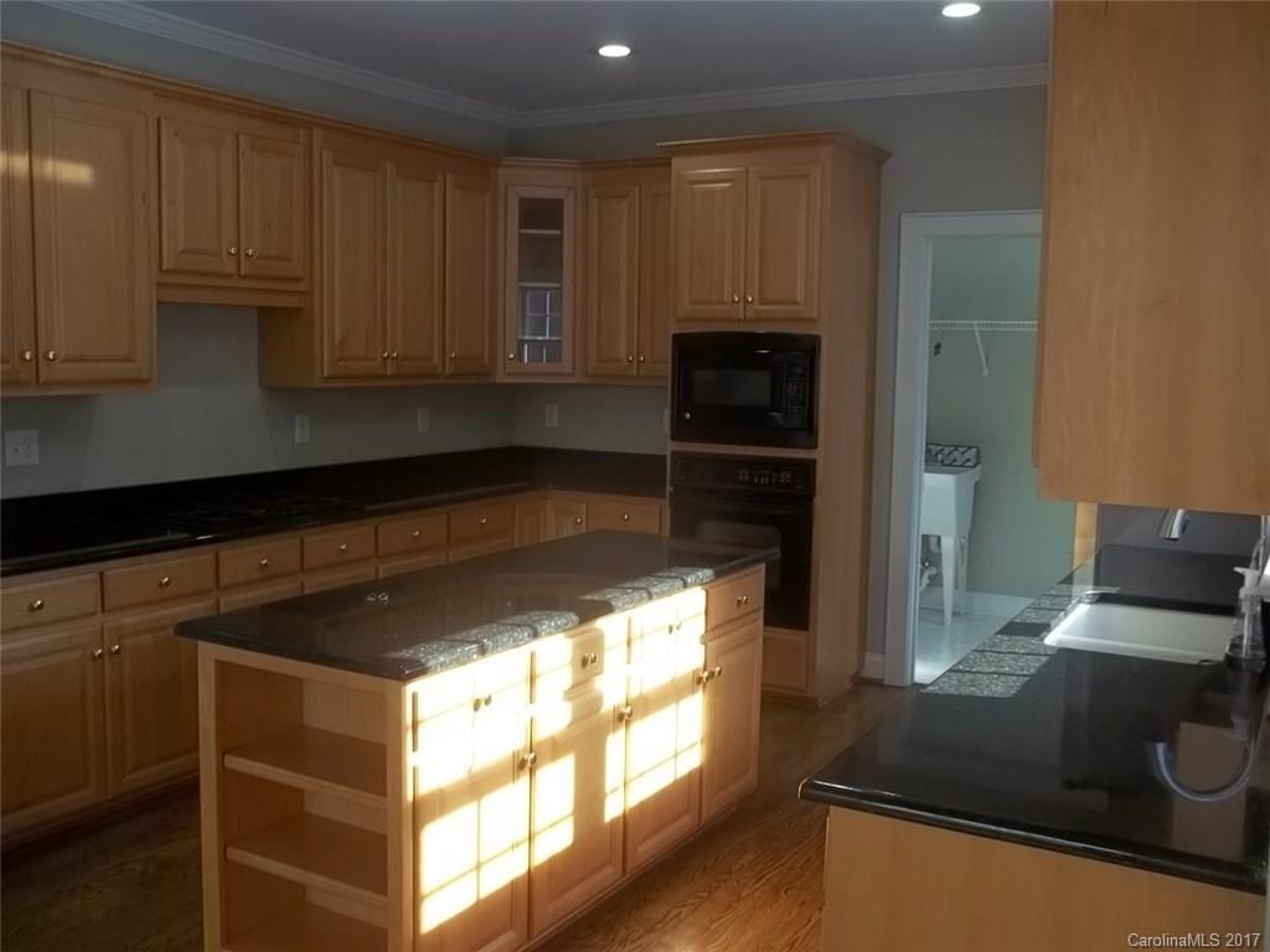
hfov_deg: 55.4
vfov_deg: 42.9
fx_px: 1211
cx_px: 635
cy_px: 476
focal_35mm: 33
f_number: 3.3
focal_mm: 5.9
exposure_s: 1/40
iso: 64
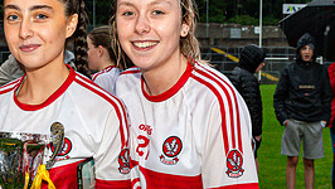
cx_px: 93
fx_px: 844
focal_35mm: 95
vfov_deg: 12.7
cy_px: 154
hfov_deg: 22.3
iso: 1600
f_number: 4.5
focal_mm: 31
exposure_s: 1/100
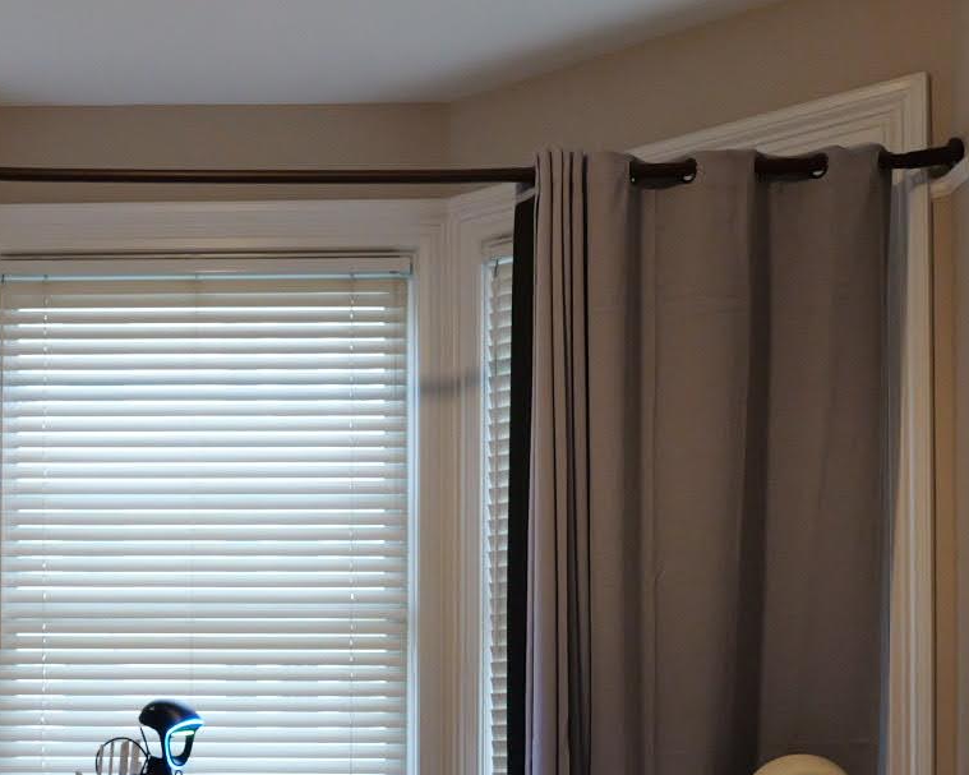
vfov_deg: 25.2
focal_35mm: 57
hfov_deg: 32.0
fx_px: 1634
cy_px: 795
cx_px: 175
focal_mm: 24
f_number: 3.5
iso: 8000
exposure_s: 1/250
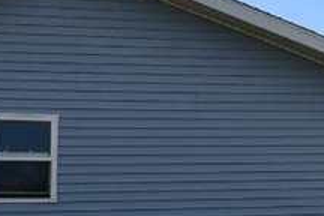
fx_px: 2079
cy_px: 5
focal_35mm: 231
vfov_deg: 5.9
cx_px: 747
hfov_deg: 8.3
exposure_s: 1/400
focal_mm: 26
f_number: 10
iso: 100
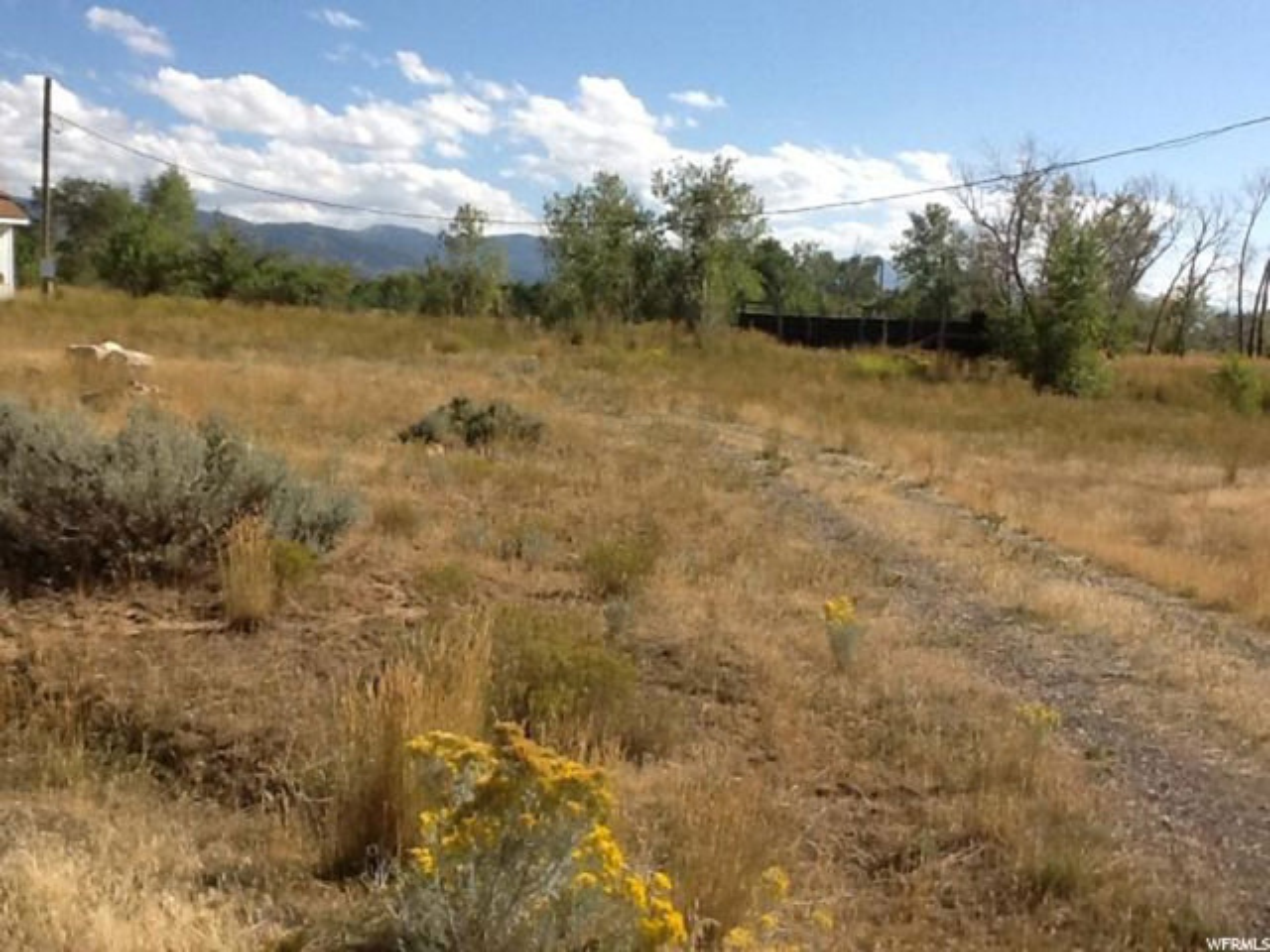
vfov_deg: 32.9
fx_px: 1614
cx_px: 635
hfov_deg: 42.9
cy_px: 476
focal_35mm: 44
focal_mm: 2.03
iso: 40
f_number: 2.4
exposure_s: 1/1486
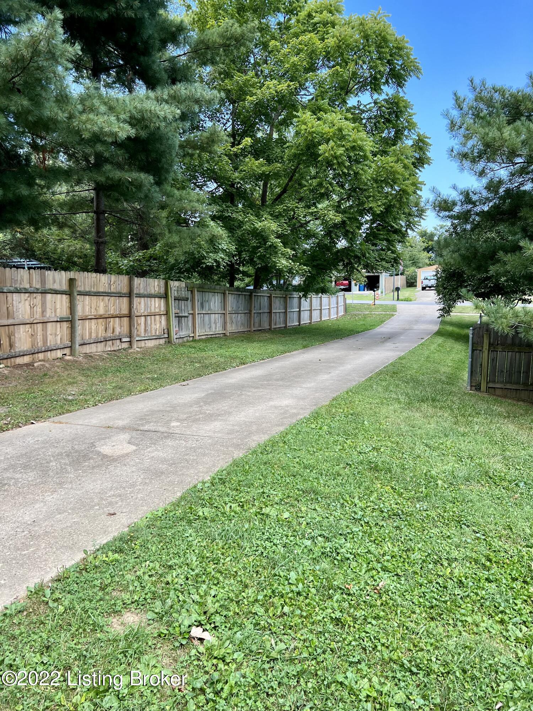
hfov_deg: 53.1
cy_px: 356
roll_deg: +1.1
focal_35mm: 26
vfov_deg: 67.3
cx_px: 266
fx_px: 534
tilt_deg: -7.8
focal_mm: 5.7
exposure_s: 1/526
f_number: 1.5
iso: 50
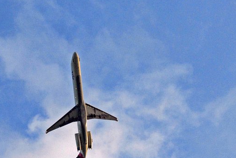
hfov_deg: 9.7
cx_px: 76
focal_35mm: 211
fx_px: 1384
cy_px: 103
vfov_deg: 6.5
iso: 400
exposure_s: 1/640
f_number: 10
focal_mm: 70
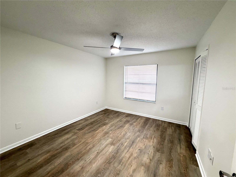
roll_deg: -0.3
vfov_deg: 85.7
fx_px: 95
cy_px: 88
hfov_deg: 102.1
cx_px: 118
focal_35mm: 14
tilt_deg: -6.7
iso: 250
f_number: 2.2
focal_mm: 2.22
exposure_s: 1/60
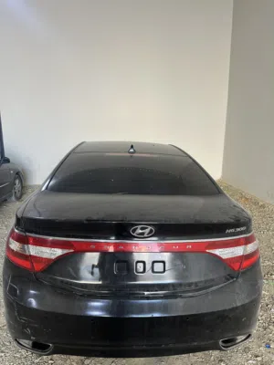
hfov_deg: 56.8
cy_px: 182
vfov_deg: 71.6
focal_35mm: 24
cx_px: 137
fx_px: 253
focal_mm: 6.86
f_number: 1.78
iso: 125
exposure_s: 1/100
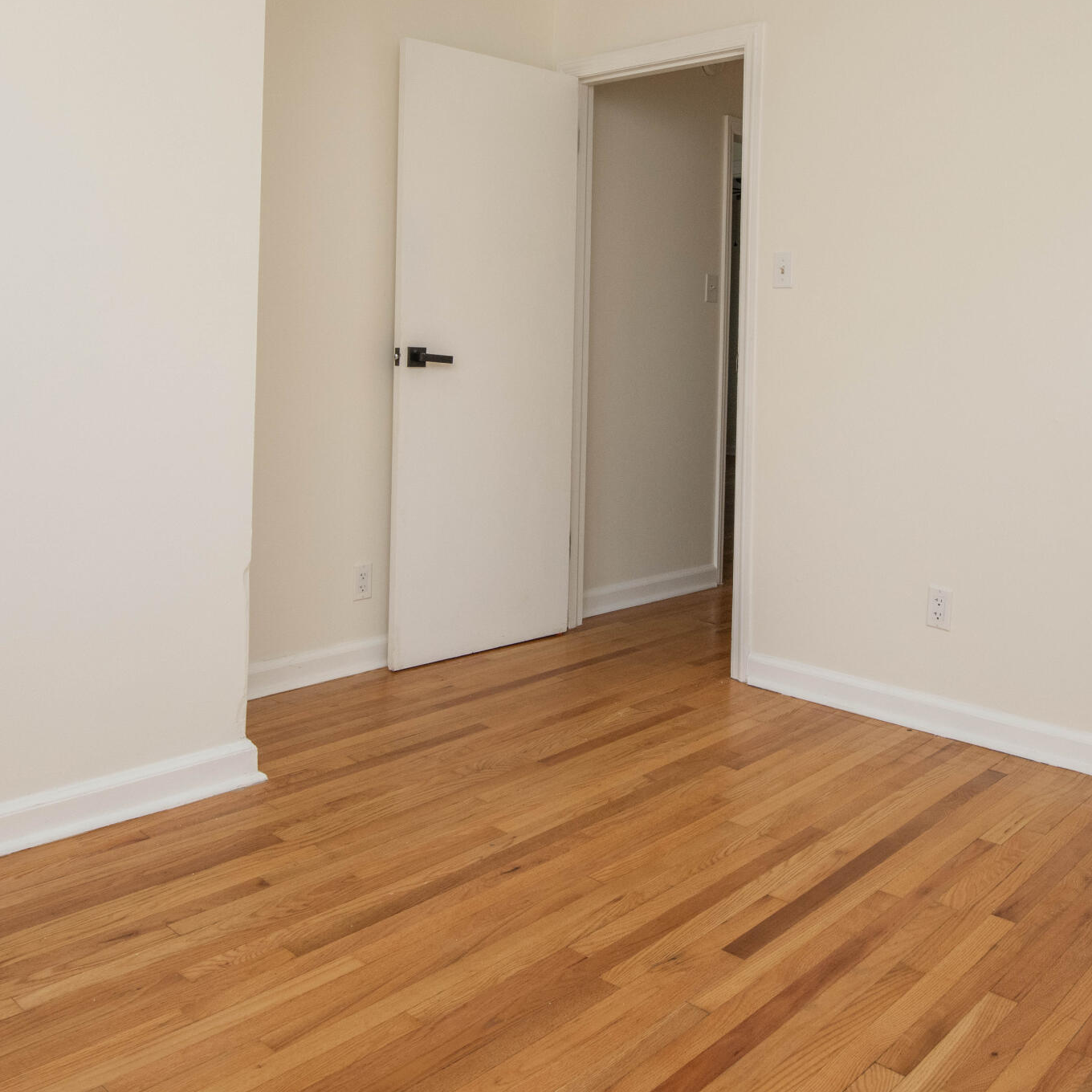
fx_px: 1071
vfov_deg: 52.7
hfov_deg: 54.0
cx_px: 575
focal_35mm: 30
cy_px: 341
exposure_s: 1/250
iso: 500
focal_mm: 16
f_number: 9
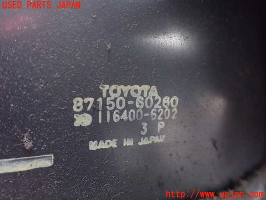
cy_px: 100
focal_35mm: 30
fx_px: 231
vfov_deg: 46.8
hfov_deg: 60.0
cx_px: 133
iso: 1250
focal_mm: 5.4
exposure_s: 1/30
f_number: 2.3
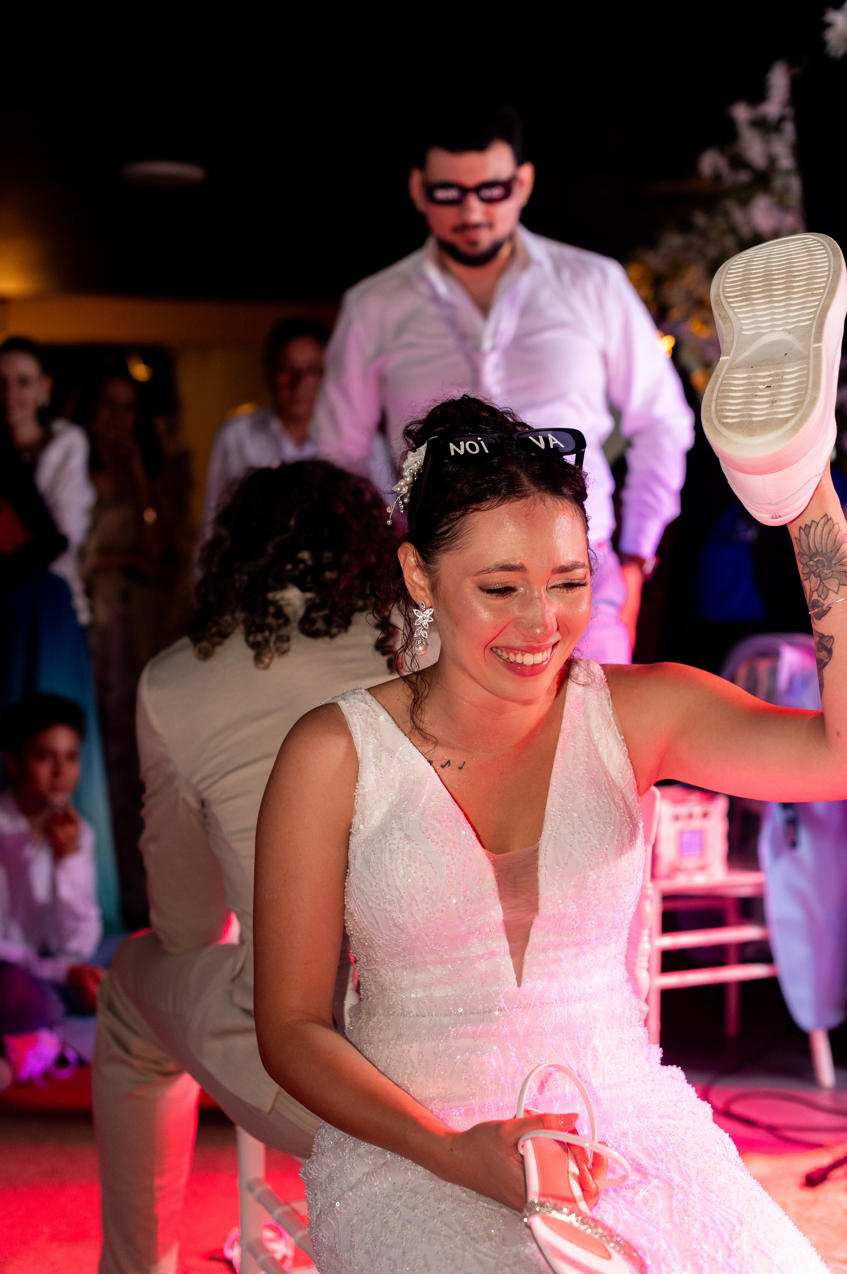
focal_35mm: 50
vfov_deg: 39.6
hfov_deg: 27.0
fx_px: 1767
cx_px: 424
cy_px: 637
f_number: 2.5
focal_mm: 50
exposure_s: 1/200
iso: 1000
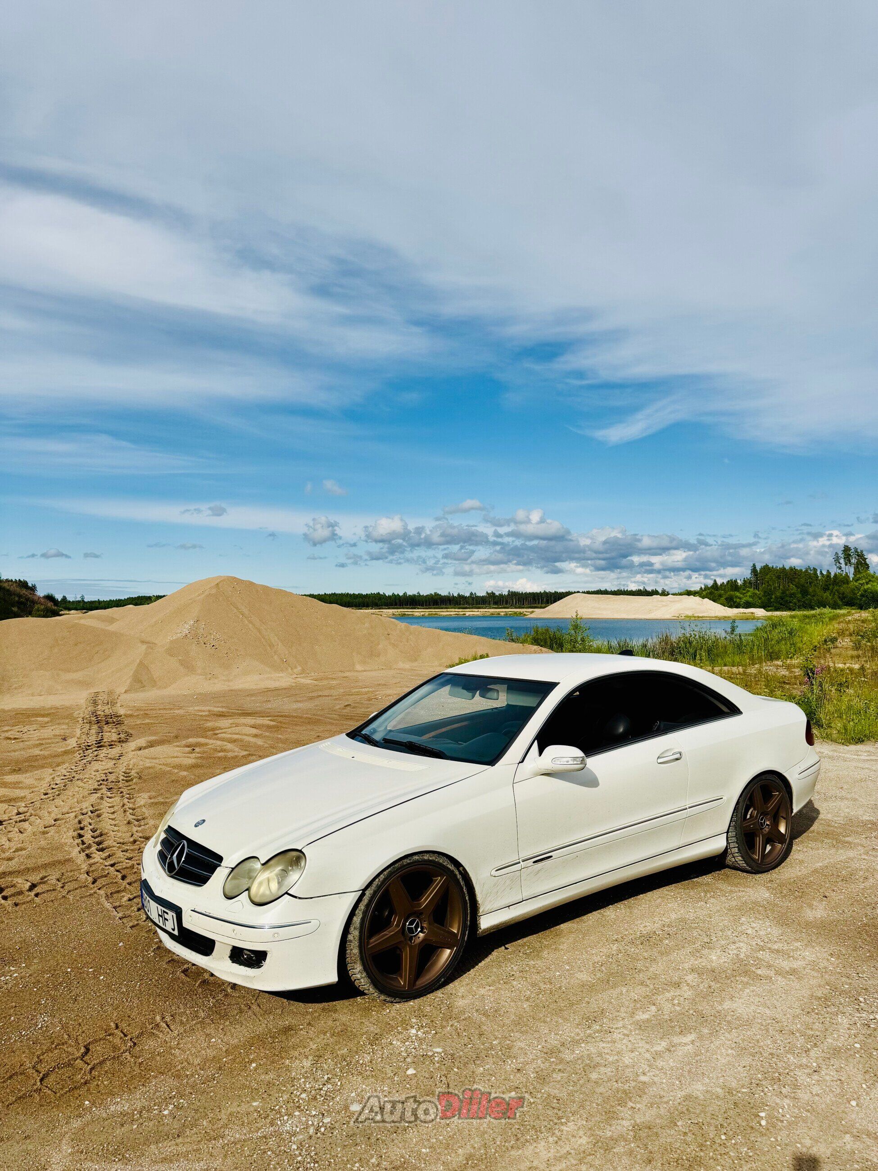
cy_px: 586
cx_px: 439
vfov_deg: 71.6
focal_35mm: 24
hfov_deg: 56.8
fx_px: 812
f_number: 1.78
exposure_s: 1/10417
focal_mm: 6.76
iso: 80
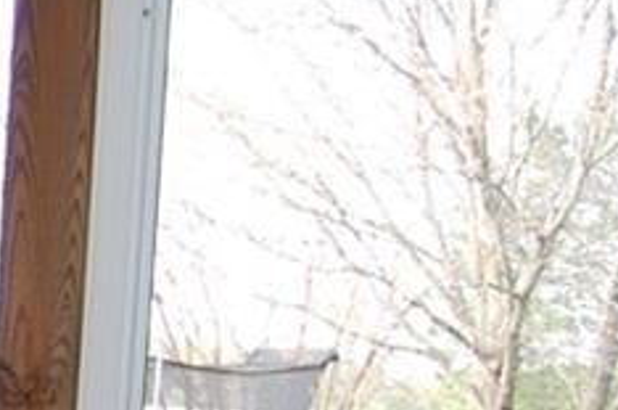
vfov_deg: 11.3
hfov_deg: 14.4
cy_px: 524
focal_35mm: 118
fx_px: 2022
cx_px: -618
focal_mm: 18
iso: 400
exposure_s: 1/160
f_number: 3.5
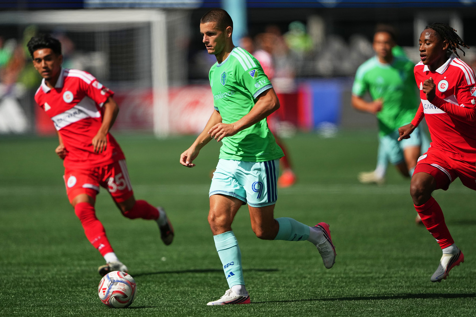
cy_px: 158
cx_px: 238
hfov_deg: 5.2
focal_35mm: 400
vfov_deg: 3.4
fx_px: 5287
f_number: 2.8
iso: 640
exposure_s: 1/16000
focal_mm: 400
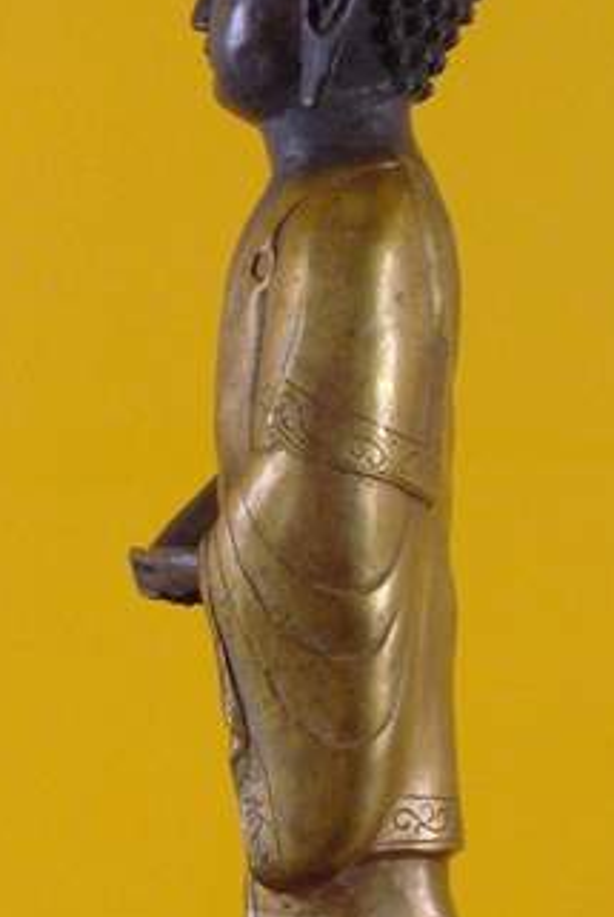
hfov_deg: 11.3
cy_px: 520
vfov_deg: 16.8
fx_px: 3111
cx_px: 273
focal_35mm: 122
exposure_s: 1/60
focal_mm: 32.5
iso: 1600
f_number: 8
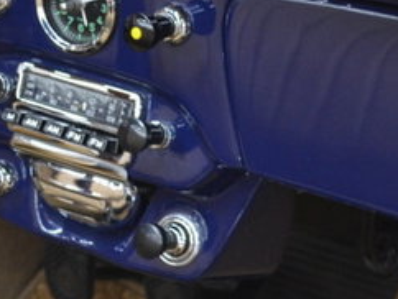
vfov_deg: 10.2
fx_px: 1680
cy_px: 228
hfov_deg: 13.4
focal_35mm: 146
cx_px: 71
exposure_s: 1/30
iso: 1000
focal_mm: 24
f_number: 4
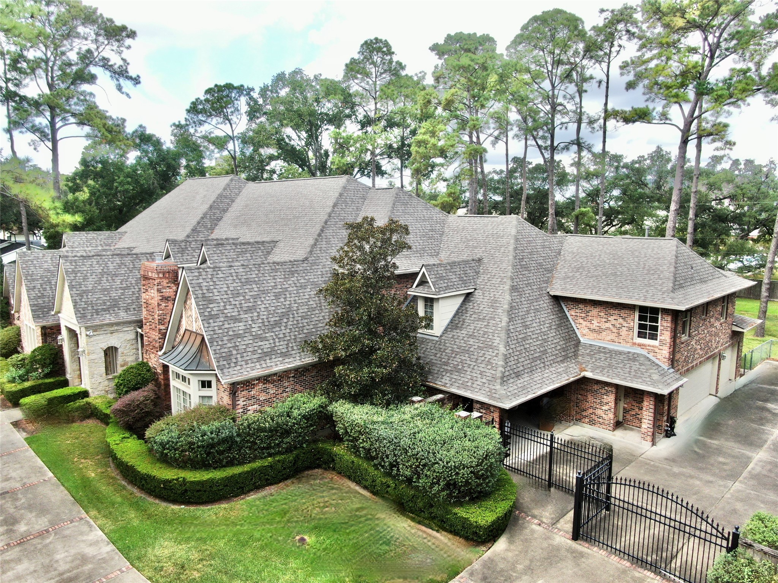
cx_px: 389
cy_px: 292
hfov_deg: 71.6
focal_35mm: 24
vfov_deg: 56.8
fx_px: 539
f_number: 2.8
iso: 100
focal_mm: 4.39
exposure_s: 1/500
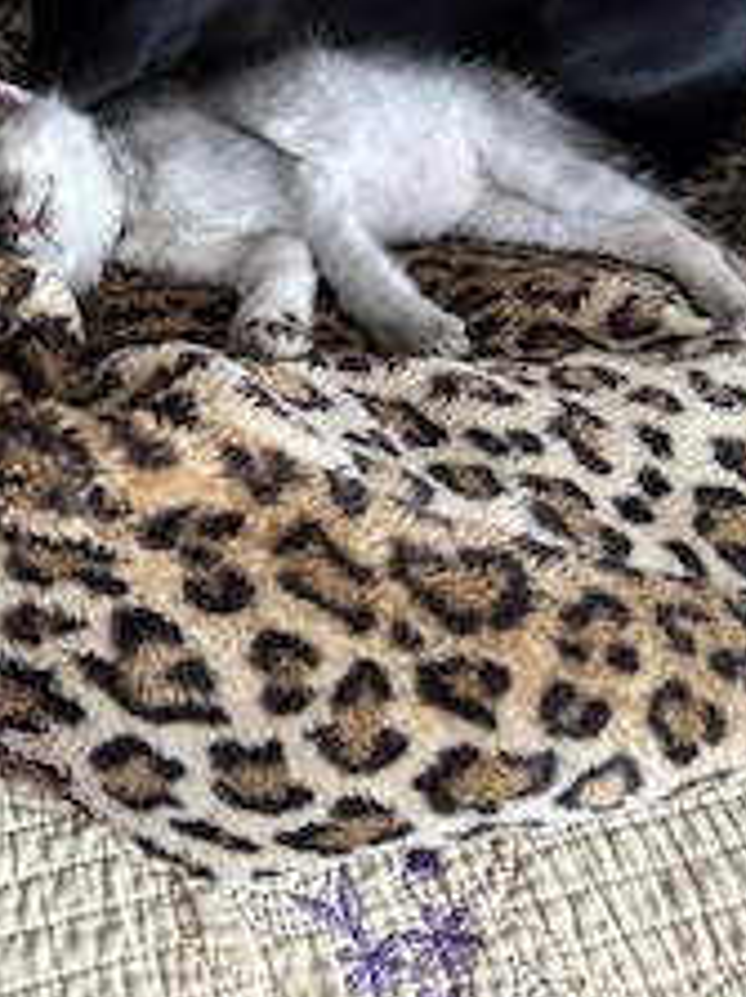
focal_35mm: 43
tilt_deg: -45.5
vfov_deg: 41.6
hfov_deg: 33.2
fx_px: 1237
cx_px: 232
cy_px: 174
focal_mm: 6.76
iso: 800
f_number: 1.78
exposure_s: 1/40
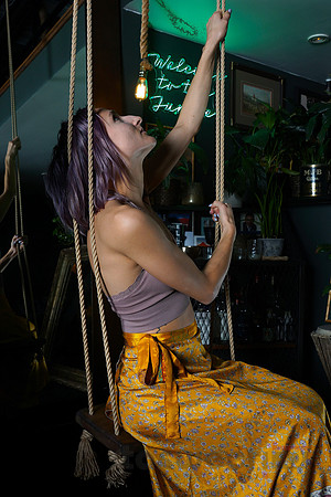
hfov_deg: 36.9
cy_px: 248
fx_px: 496
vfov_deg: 53.1
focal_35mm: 36
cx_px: 166
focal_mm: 24
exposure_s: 1/125
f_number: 5.6
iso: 200
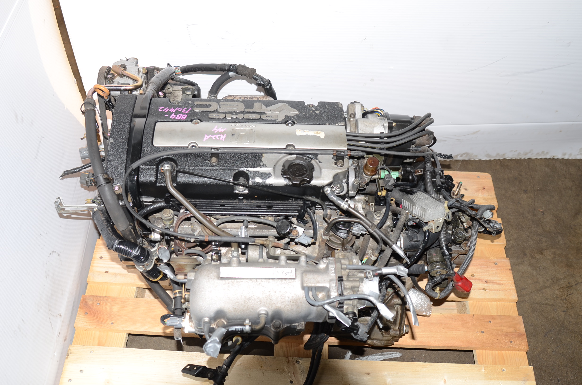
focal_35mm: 36
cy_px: 192
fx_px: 581
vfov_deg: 36.7
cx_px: 291
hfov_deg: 53.2
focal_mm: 24
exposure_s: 1/125
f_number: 4
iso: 100
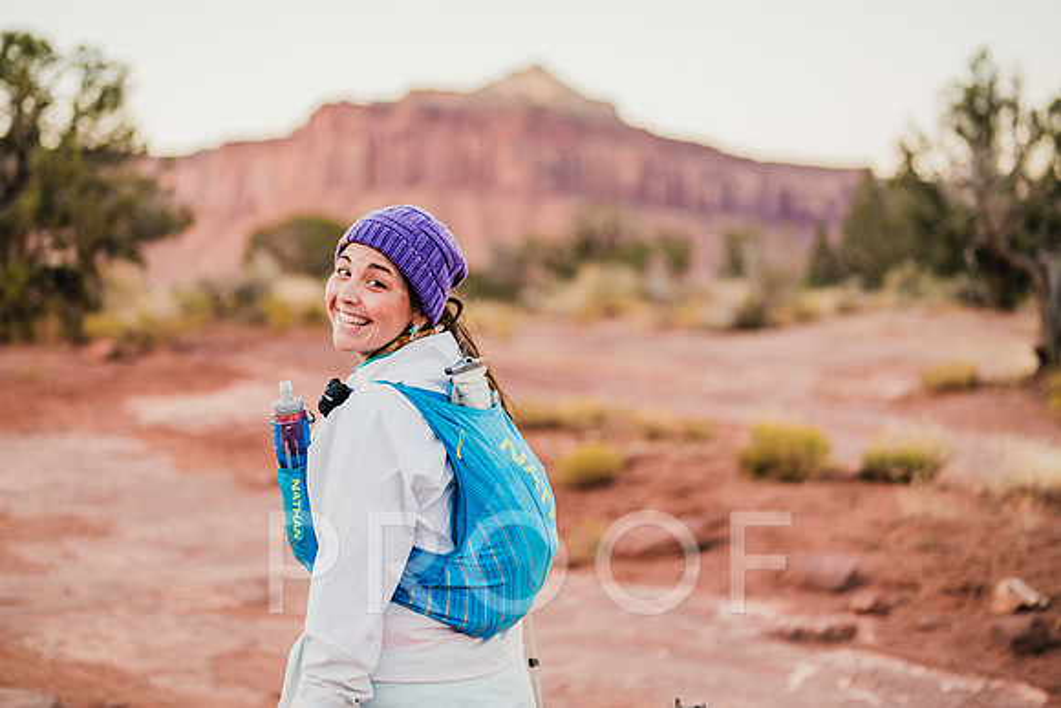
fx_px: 1744
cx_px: 513
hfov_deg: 33.8
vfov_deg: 22.9
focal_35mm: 59
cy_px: 321
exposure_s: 1/160
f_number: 1.4
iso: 160
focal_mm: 50
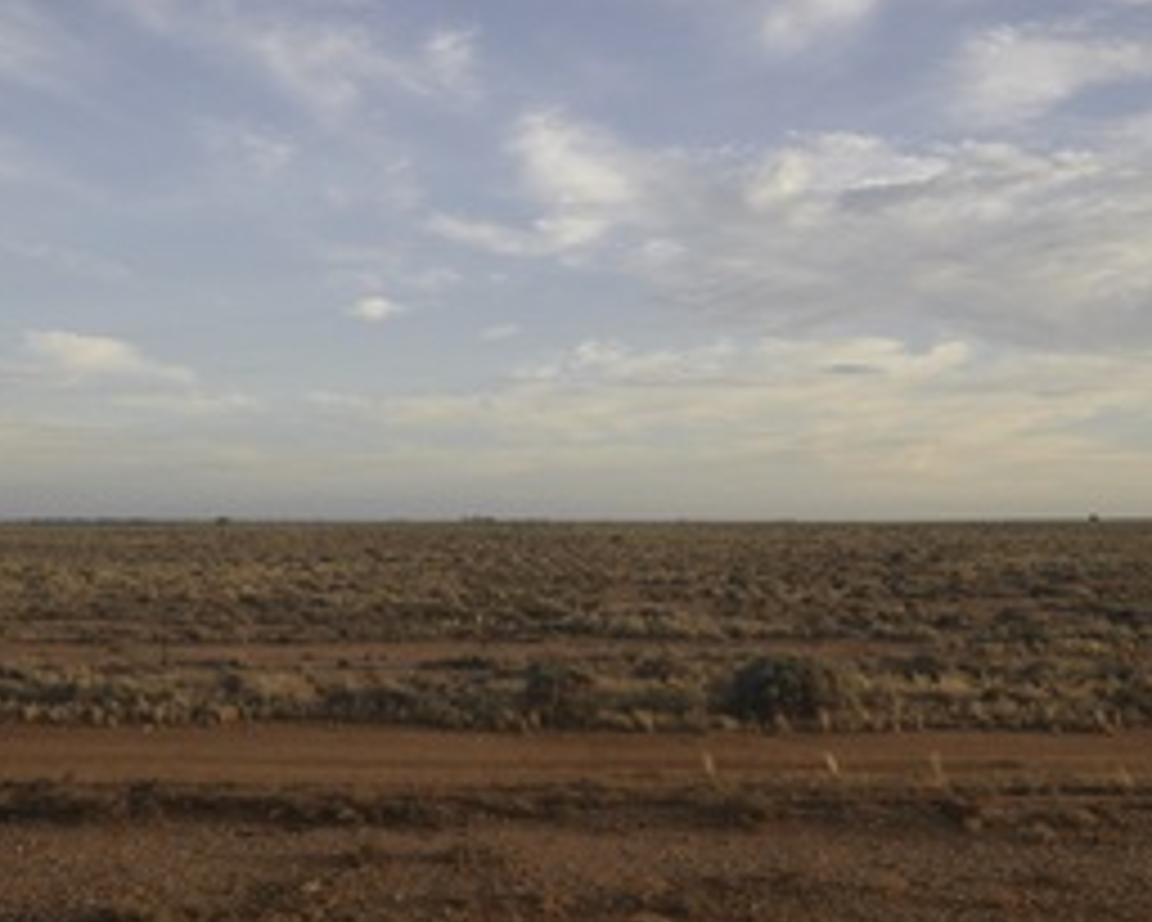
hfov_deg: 37.3
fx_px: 1705
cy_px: 517
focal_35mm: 50
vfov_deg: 30.2
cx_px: 580
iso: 1250
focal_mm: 34
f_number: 4
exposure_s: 1/1250
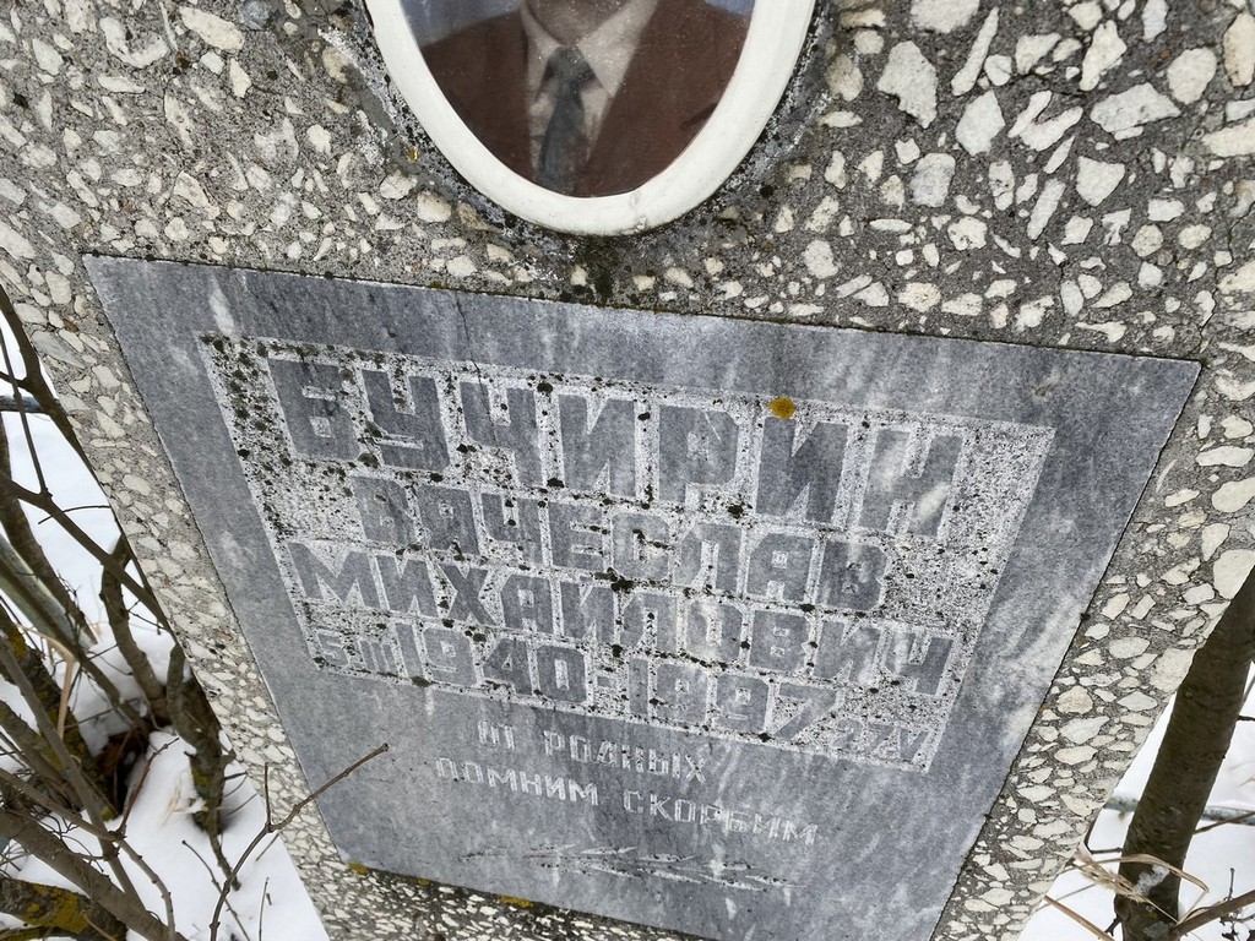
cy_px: 470
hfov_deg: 67.3
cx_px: 628
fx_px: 943
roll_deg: +11.4
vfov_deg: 53.1
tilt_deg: -44.3
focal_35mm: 26
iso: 32
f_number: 1.8
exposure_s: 1/424
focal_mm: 4.25
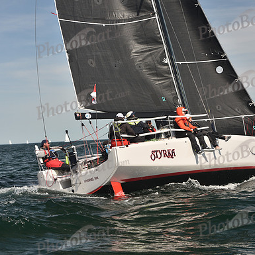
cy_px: 128
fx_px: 833
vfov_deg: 17.4
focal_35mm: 100
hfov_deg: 17.4
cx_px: 164
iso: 250
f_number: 6.3
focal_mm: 78
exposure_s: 1/640
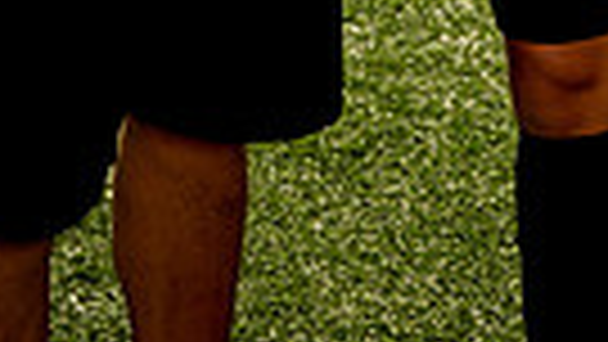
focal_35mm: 188
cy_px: -644
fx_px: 3031
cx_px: 428
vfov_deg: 6.0
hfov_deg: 11.4
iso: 100
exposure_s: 1/250
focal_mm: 54
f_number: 8
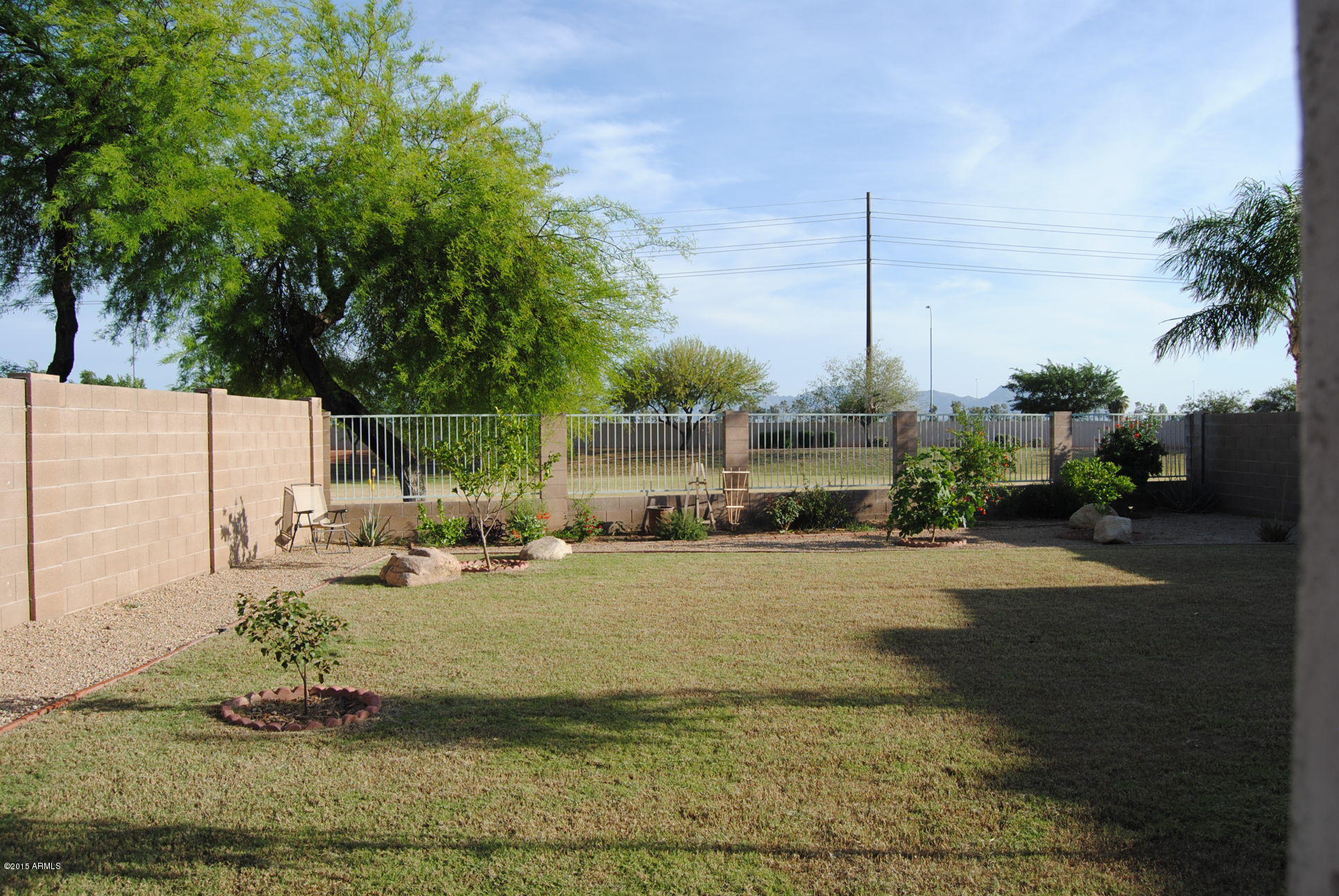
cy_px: 448
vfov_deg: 48.0
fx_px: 1005
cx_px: 670
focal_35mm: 27
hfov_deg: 67.3
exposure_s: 1/200
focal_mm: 18
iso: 100
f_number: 7.1
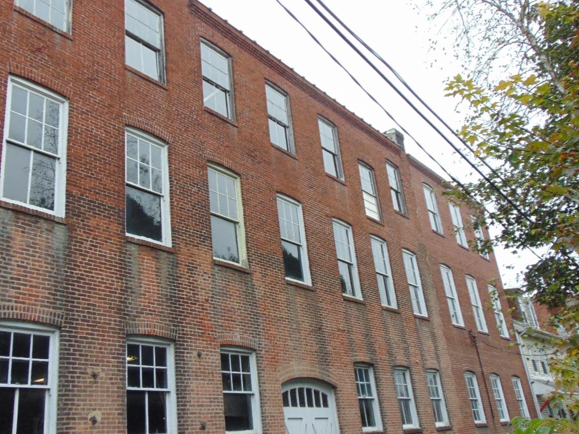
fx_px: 552
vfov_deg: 42.9
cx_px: 231
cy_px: 223
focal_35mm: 33
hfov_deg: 54.9
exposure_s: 1/250
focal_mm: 4.5
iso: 80
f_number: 3
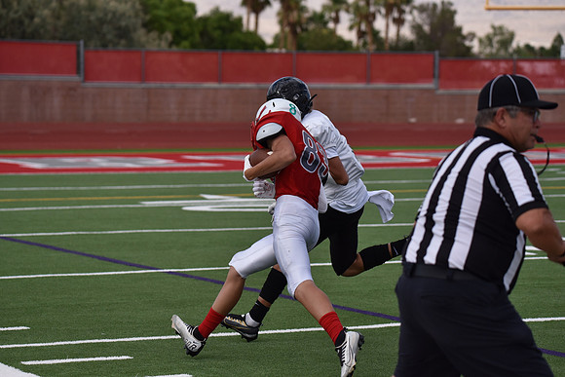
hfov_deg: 13.7
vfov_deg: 9.2
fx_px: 2355
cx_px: 282
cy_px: 188
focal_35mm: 150
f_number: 5.6
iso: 560
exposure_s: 1/4000
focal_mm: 150
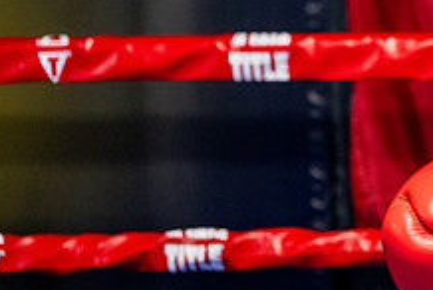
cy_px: -11
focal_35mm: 295
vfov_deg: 4.7
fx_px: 3553
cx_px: 522
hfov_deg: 6.9
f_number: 2
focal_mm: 111
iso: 5000
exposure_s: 1/1000
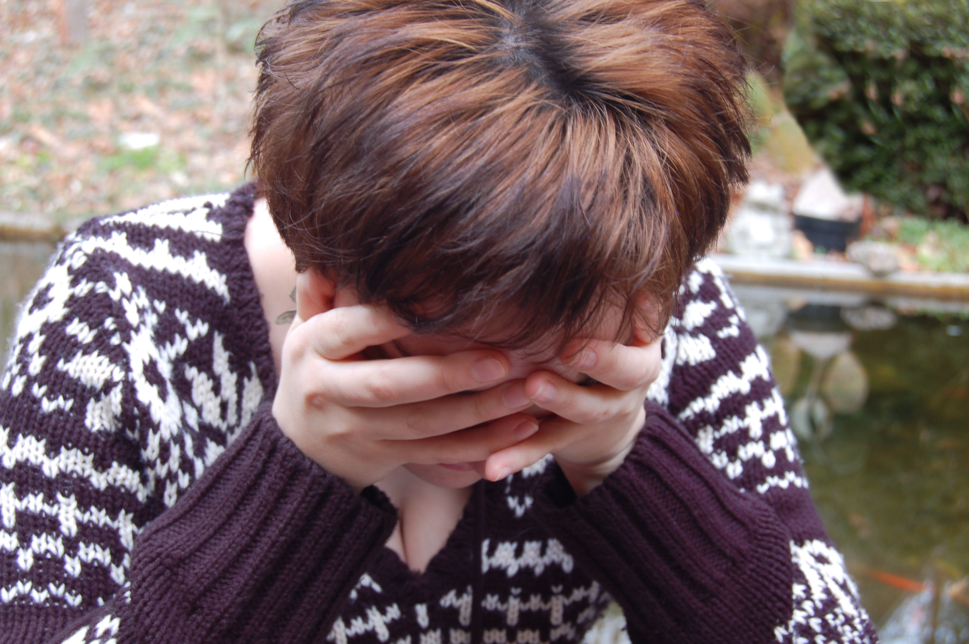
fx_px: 1412
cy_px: 322
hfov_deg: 37.9
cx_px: 484
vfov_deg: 25.7
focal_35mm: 52
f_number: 7.1
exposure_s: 1
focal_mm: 35
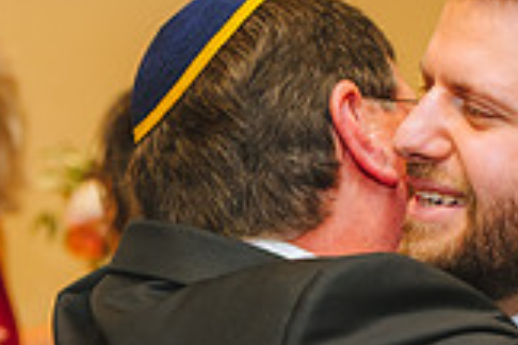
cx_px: 499
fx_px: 1798
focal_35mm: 125
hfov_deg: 16.1
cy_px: 471
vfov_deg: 10.7
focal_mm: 35
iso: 800
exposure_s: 1/160
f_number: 2.5
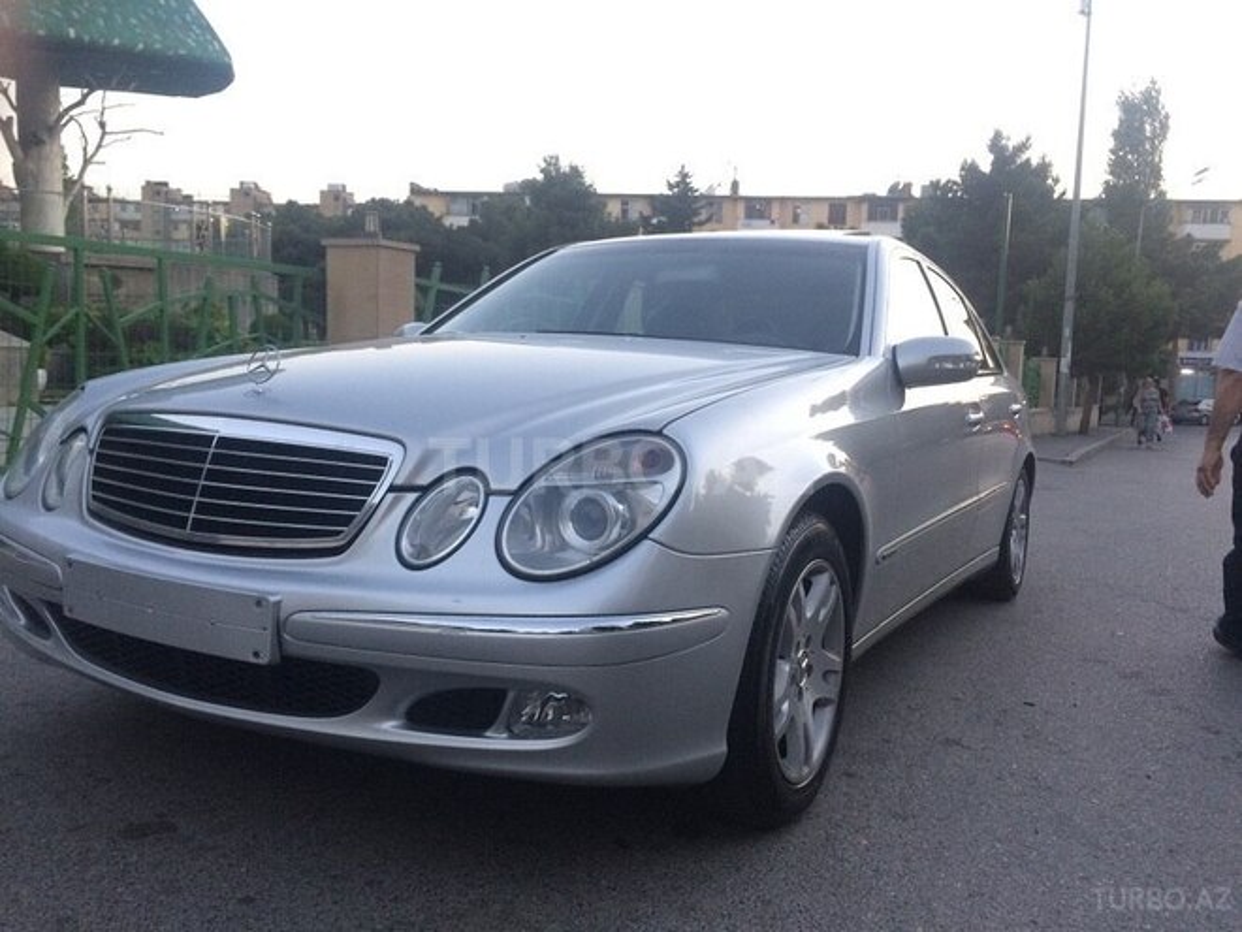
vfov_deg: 48.2
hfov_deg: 61.7
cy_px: 466
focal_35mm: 29
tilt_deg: -5.6
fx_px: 1041
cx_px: 621
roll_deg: -1.9
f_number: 2.2
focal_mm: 4.15
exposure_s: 1/33
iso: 64
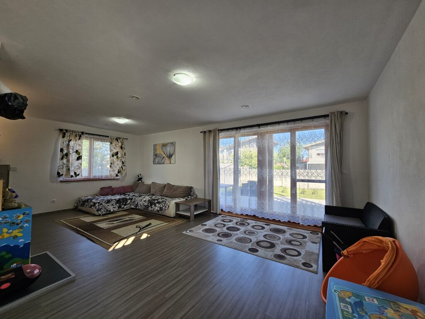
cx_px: 212
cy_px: 160
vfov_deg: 89.9
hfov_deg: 106.2
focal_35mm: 13
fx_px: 160
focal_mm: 2.2
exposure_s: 1/100
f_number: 2.2
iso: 50
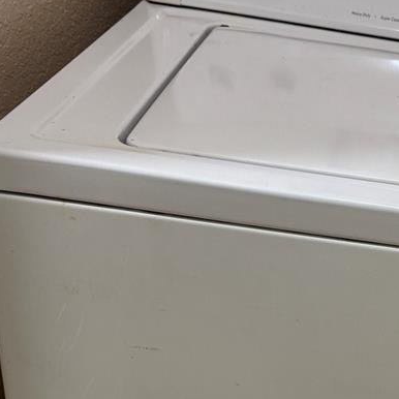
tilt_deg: -32.6
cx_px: 429
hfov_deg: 24.5
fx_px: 861
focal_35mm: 66
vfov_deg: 25.6
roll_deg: -10.8
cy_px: 328
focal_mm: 6.76
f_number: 1.78
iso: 160
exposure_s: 1/60
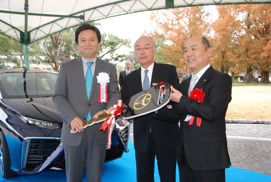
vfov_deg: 34.3
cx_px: 136
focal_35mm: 39
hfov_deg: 49.5
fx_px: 294
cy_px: 91
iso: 200
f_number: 4
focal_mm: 26
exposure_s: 1/60
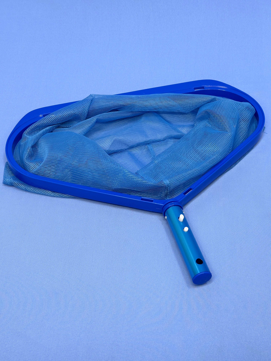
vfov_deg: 39.7
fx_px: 501
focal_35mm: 48
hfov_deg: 30.3
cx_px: 136
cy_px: 180
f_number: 1.78
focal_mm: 6.86
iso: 64
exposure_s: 1/100
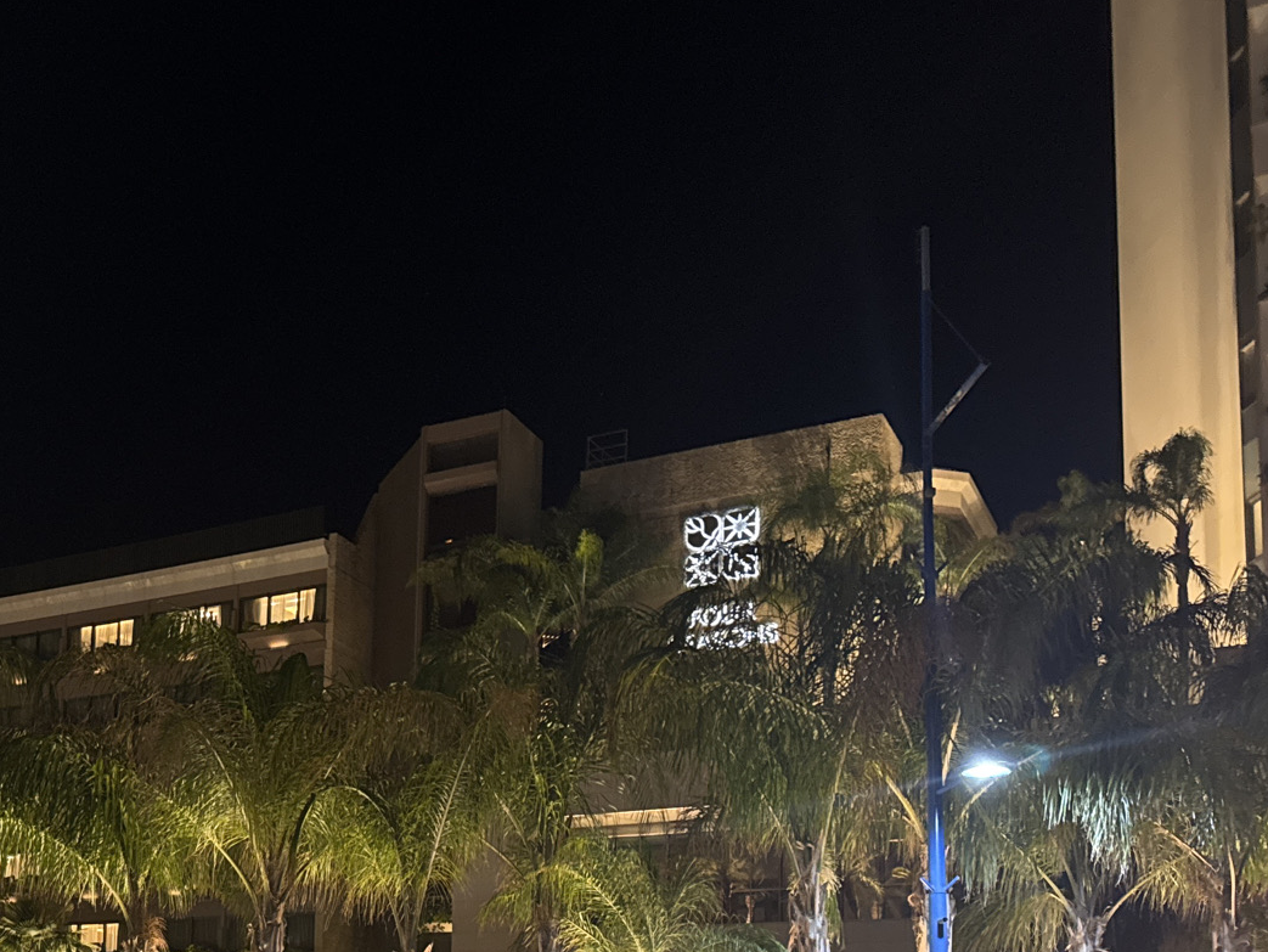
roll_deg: -1.5
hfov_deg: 38.7
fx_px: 1686
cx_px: 153
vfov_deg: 29.9
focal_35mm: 46
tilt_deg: +6.9
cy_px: 895
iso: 1000
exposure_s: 1/32
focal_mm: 6.76
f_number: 1.78
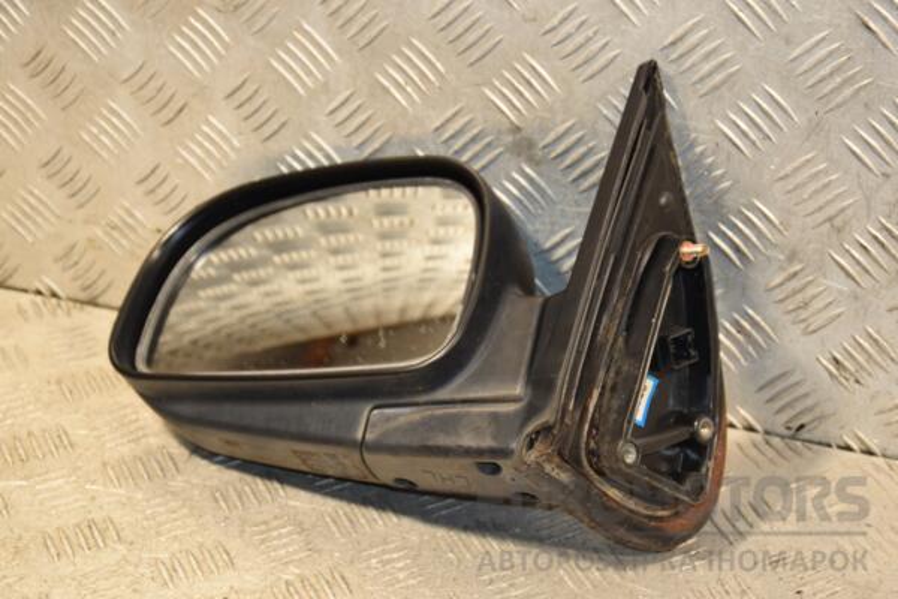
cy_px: 300
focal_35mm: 78
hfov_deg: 26.0
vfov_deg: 17.5
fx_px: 1946
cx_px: 449
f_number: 5
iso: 800
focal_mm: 52
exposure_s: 1/100
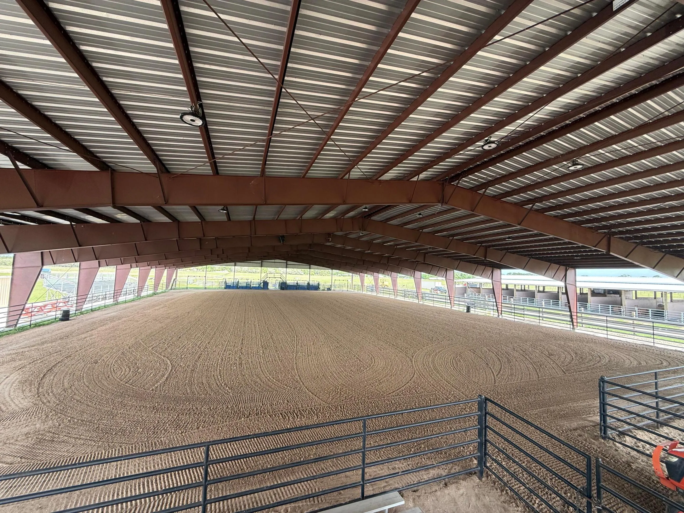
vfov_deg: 85.7
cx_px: 342
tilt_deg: +4.1
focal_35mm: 14
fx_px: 277
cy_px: 256
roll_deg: -2.2
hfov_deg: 102.1
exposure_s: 1/123
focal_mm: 2.22
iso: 64
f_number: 2.2
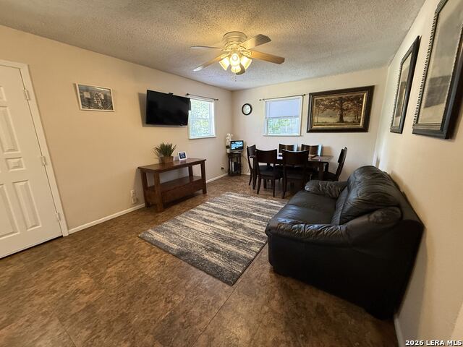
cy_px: 174
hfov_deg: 102.1
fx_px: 187
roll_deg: +0.7
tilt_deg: -13.3
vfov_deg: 85.7
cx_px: 232
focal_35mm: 14
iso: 400
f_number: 2.2
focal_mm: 2.22
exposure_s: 1/60
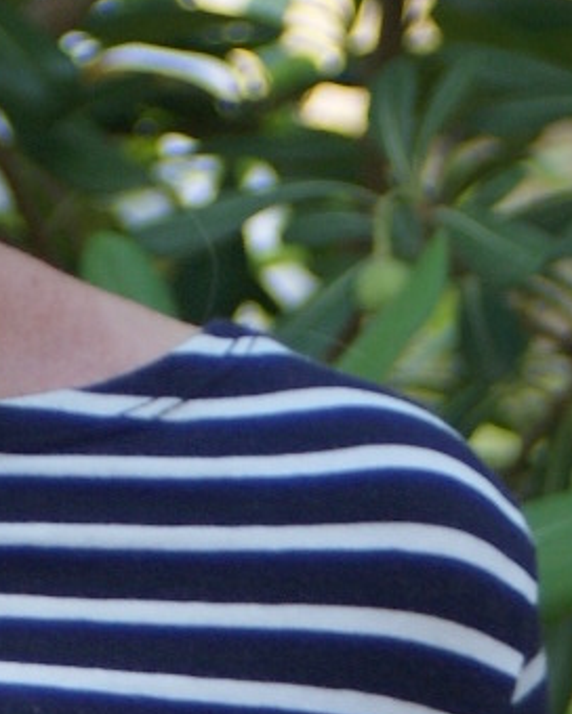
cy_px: 271
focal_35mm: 557
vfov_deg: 3.5
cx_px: -128
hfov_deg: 2.8
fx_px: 11787
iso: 200
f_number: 5.6
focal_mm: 70
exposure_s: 1/125
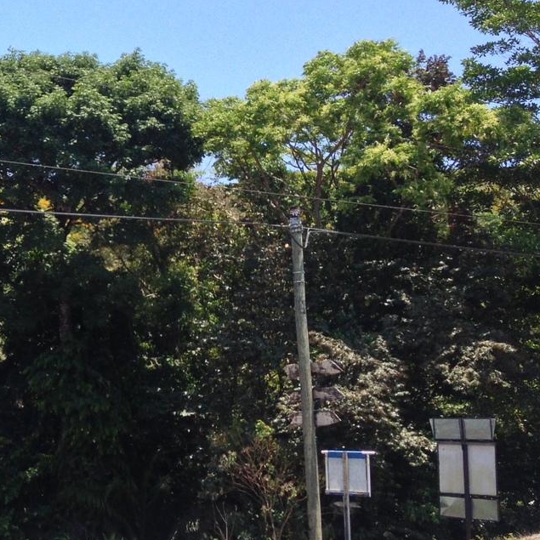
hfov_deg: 20.6
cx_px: -126
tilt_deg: +7.8
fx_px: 1377
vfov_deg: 22.2
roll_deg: -0.2
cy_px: 230
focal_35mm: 78
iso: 50
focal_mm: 4.28
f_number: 2.4
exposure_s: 1/812
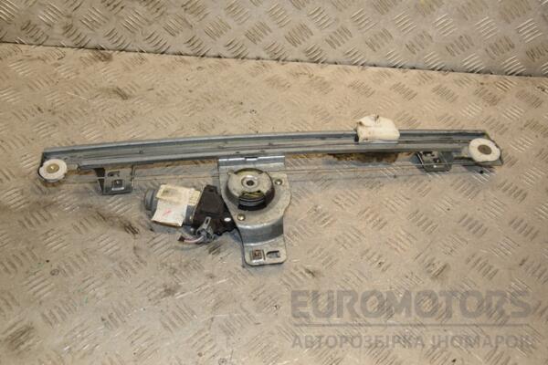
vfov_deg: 34.2
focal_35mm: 39
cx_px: 274
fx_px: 594
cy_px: 182
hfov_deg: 49.6
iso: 800
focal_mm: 26
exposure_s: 1/200
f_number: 5.6
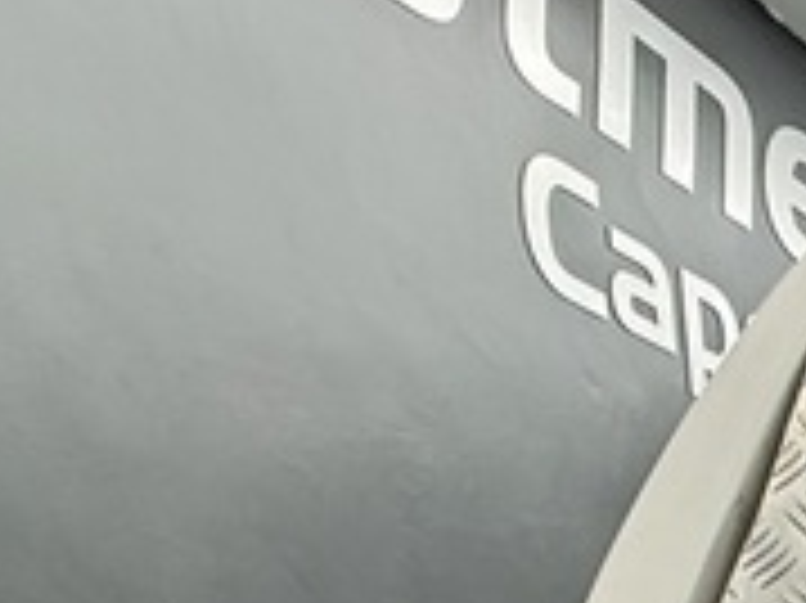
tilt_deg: -9.9
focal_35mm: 80
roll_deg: +0.2
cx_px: 1765
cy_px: 1318
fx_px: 1861
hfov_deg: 16.2
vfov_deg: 14.3
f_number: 2.2
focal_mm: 2.22
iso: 200
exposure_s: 1/100
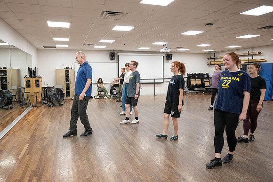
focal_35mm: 26
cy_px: 84
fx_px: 196
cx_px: 126
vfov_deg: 49.9
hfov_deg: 69.7
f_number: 4
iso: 3200
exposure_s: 1/640
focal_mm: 24
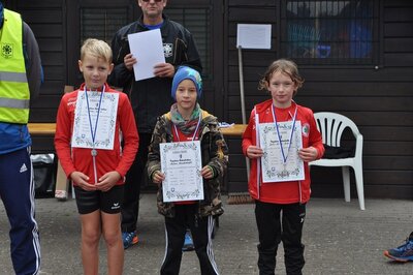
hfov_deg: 24.6
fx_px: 946
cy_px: 138
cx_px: 206
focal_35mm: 82
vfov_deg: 16.5
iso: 200
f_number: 10
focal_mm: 55
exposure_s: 1/100
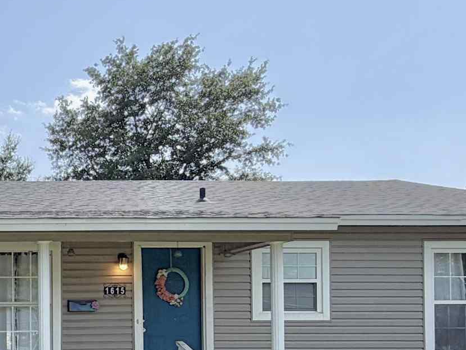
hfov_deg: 30.6
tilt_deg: +0.4
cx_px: -109
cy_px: 335
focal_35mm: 52
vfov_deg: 26.8
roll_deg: -0.1
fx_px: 700
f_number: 2.2
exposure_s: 1/864
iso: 20
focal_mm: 2.22
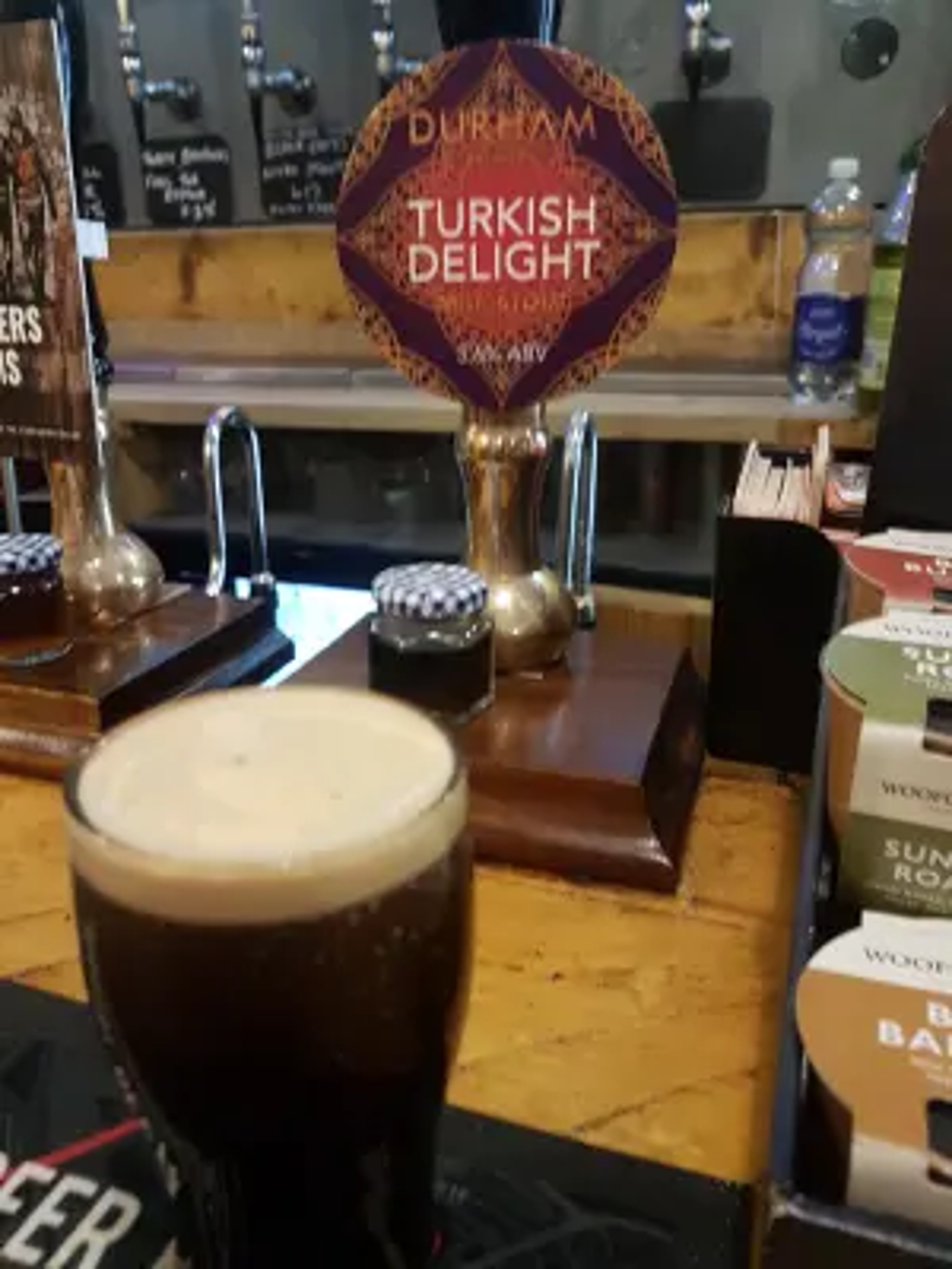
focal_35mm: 26
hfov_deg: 53.1
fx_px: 953
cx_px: 476
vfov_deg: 67.3
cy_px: 634
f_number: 1.7
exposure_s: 1/20
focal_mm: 4.2
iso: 250
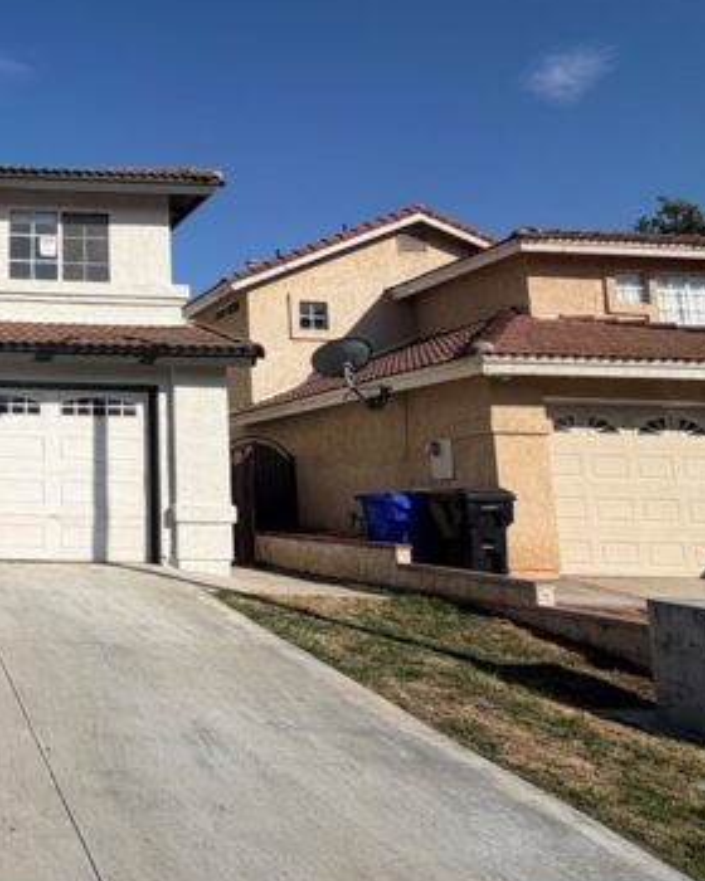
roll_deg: -0.6
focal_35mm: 30
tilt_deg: +9.2
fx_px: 782
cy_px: 385
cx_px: -86
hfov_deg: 39.1
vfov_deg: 58.6
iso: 20
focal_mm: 2.22
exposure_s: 1/1259
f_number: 2.2
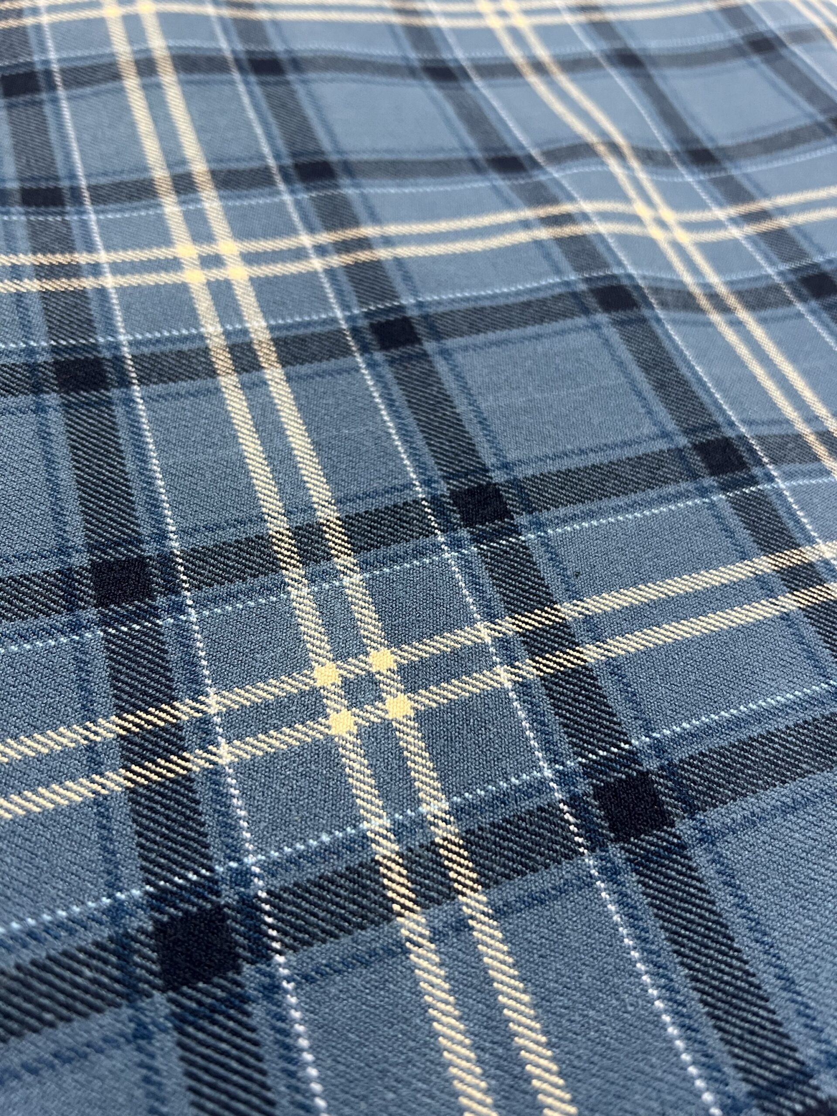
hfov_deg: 53.1
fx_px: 838
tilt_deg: -54.2
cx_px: 418
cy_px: 558
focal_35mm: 26
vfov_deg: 67.3
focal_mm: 5.7
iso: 200
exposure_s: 1/50
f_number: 1.5
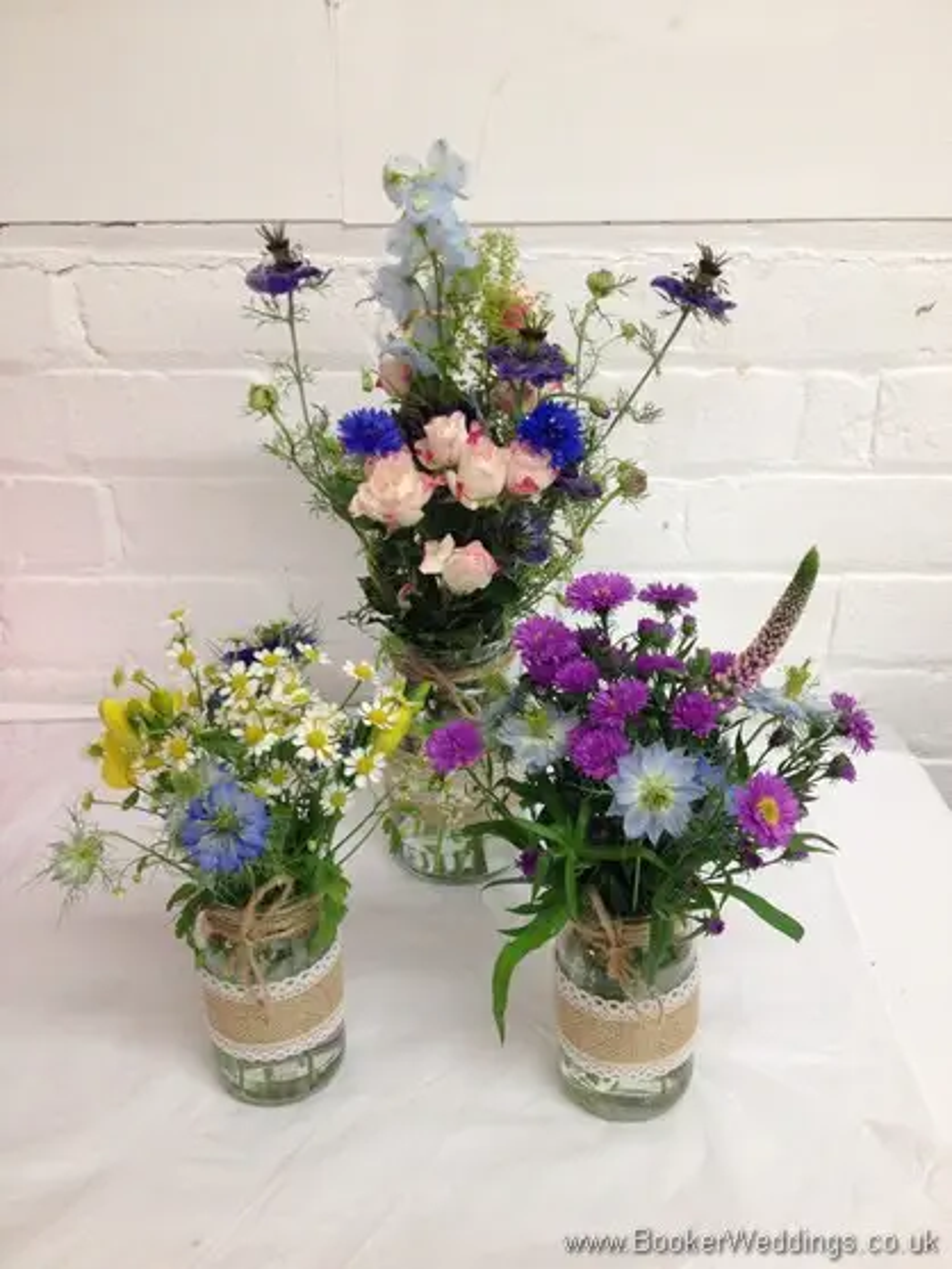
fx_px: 1283
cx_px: 476
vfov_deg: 52.6
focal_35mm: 35
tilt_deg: -23.3
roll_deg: +0.6
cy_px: 634
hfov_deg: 40.7
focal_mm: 4.28
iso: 64
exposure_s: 1/20
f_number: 2.4
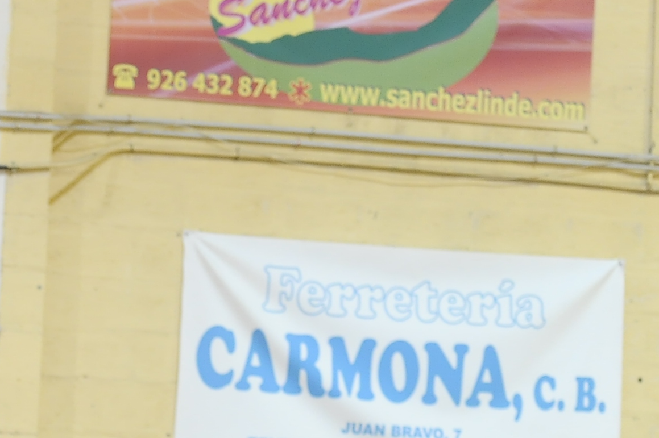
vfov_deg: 5.3
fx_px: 4701
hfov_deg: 7.9
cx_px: -179
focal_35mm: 257
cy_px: 682
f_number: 2.8
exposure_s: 1/320
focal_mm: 70
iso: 2000
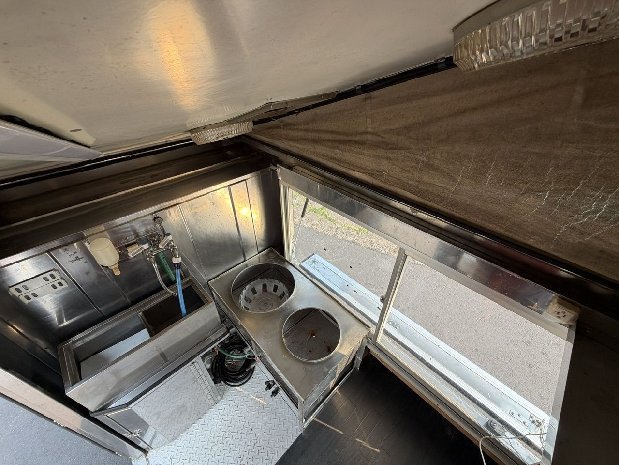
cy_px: 232
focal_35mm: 14
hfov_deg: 102.1
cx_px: 310
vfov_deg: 85.7
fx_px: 250
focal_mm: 2.22
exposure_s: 1/121
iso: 40
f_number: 2.2
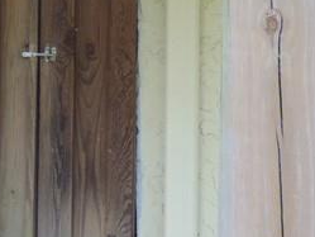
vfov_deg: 8.4
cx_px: -202
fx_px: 1611
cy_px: 67
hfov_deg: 10.6
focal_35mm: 177
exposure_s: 1/50
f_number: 3.4
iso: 160
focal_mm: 7.6
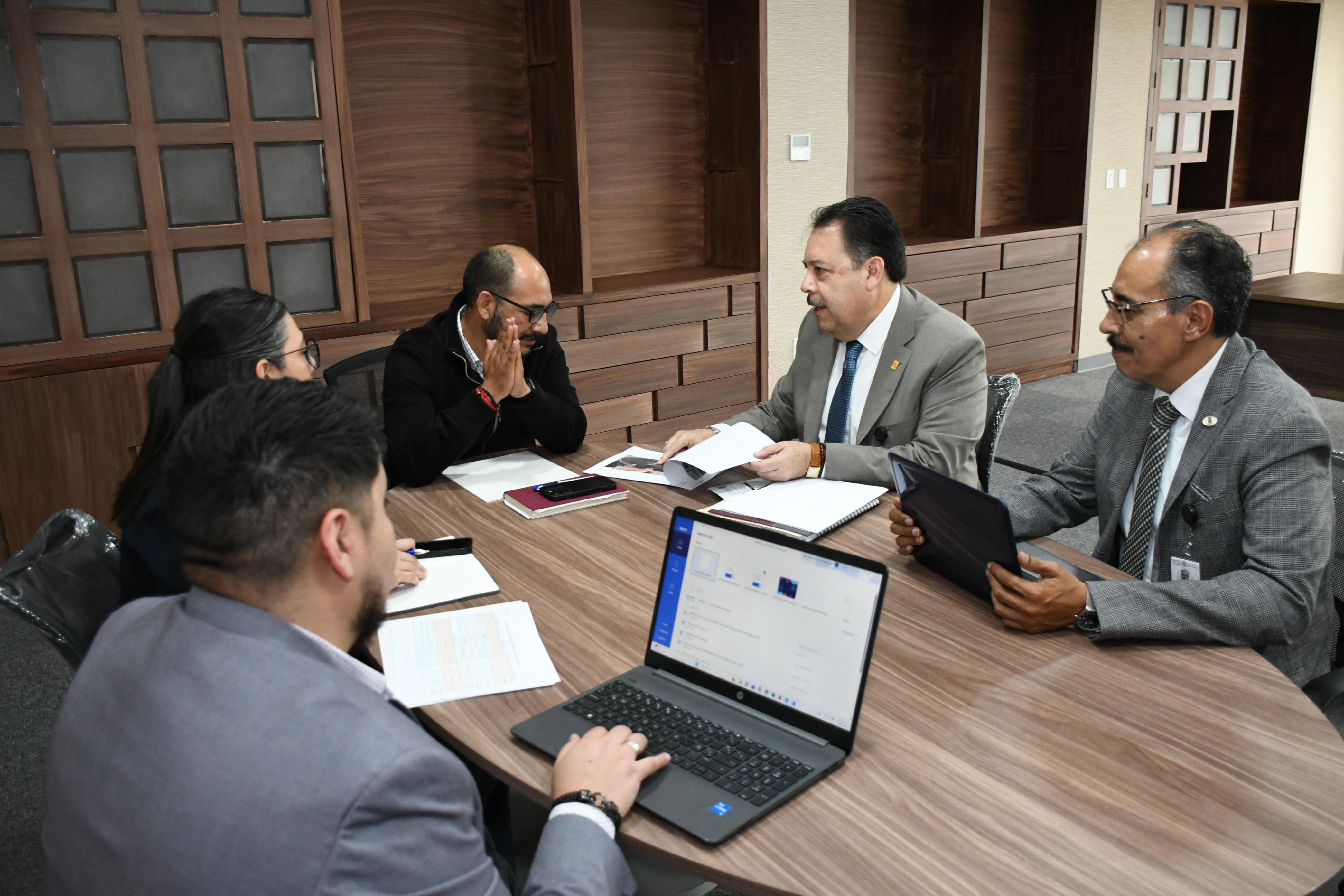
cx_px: 672
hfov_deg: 61.9
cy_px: 448
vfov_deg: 43.6
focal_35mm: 30
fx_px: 1120
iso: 2500
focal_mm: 20
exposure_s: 1/100
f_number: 3.5
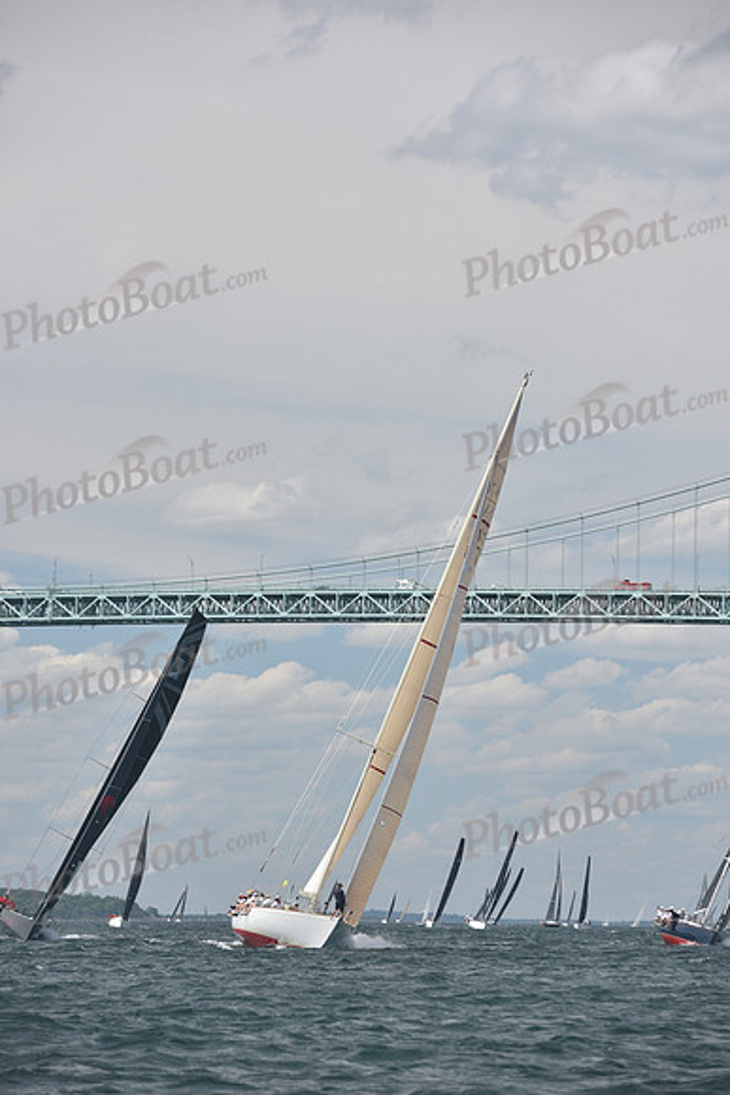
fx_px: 5167
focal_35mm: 170
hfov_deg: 8.1
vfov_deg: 12.1
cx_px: 365
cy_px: 548
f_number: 6.3
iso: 320
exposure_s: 1/800
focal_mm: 170
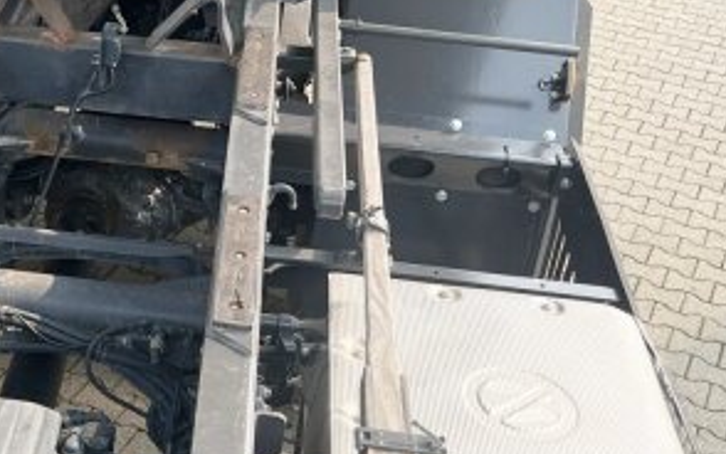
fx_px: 1188
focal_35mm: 60
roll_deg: -1.8
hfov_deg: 32.7
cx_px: 106
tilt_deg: -34.6
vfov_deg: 21.6
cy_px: 289
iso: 50
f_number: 1.5
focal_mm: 5.7
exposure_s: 1/873
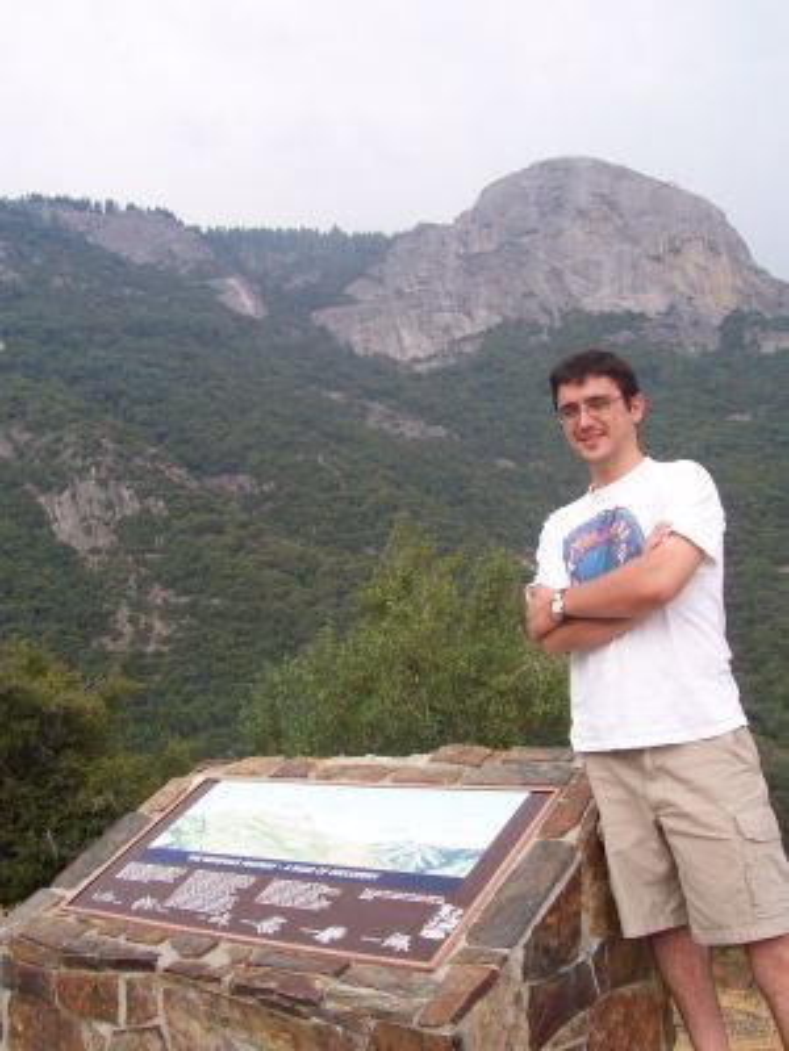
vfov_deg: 50.1
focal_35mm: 37
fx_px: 1124
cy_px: 526
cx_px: 394
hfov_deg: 38.7
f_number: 5.6
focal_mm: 5.6
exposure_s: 1/180
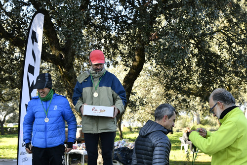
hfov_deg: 33.4
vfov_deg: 22.6
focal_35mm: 60
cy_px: 82
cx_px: 124
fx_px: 412
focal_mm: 40
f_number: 4.5
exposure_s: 1/125
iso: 125
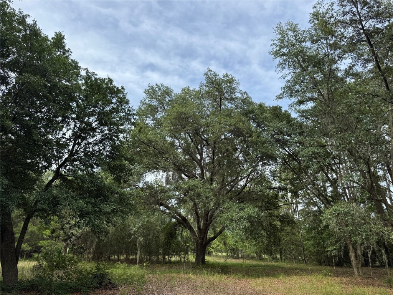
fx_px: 272
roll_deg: -1.5
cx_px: 196
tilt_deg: +18.8
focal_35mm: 24
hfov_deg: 71.6
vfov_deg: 56.8
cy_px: 148
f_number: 1.78
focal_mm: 6.76
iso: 80
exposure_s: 1/2710
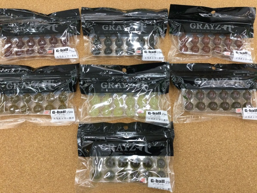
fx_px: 230
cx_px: 128
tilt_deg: -73.9
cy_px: 96
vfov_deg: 45.4
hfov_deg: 58.4
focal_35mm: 31
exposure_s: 1/30
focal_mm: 3.3
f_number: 2.4
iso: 40
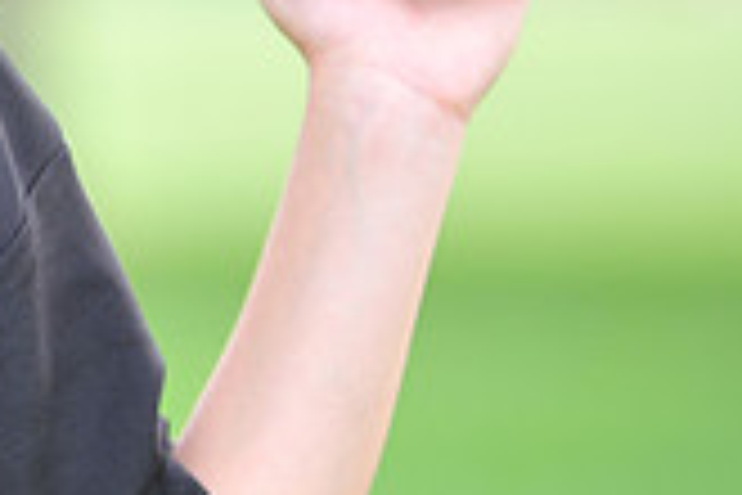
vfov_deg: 2.0
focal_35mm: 704
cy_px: -180
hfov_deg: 2.9
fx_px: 14509
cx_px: -454
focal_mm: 200
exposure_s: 1/160
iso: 200
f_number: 4.5
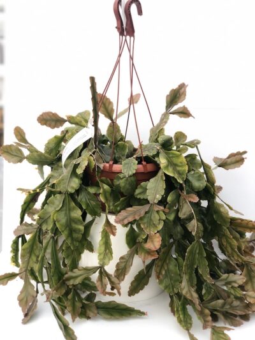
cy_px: 170
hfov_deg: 28.0
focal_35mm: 52
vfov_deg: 36.8
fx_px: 511
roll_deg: -0.3
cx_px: 128
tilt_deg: -13.8
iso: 40
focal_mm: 6
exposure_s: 1/60
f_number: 2.4
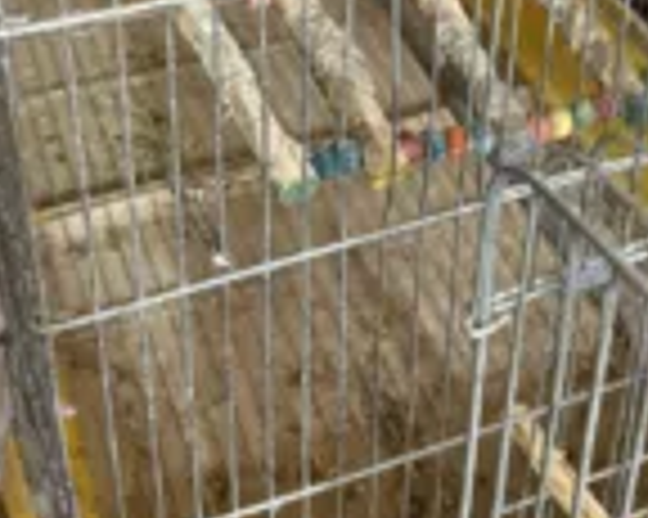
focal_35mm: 65
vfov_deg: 22.1
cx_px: 374
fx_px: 1246
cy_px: -63
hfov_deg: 29.1
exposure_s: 1/50
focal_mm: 6.76
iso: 500
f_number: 1.78
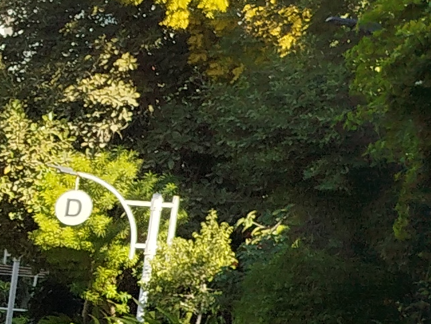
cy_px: 552
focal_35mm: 149
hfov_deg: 10.7
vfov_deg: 9.5
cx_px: -690
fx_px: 1855
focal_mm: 5.31
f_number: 1.7
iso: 50
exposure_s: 1/663
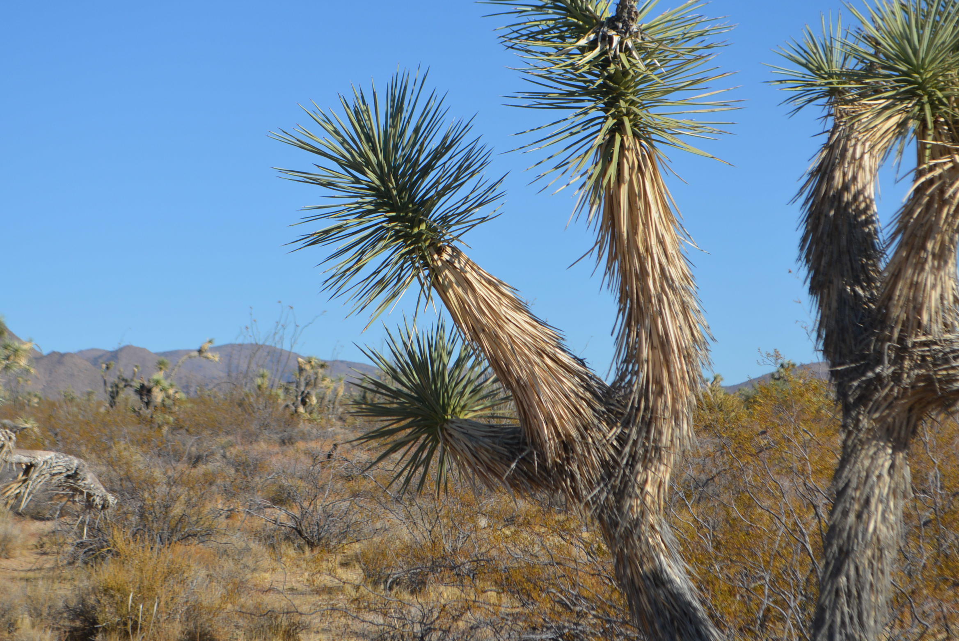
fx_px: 2816
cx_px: 443
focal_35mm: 106
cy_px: 268
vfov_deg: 13.0
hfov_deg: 19.3
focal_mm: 55
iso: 400
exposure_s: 1/1600
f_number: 7.1
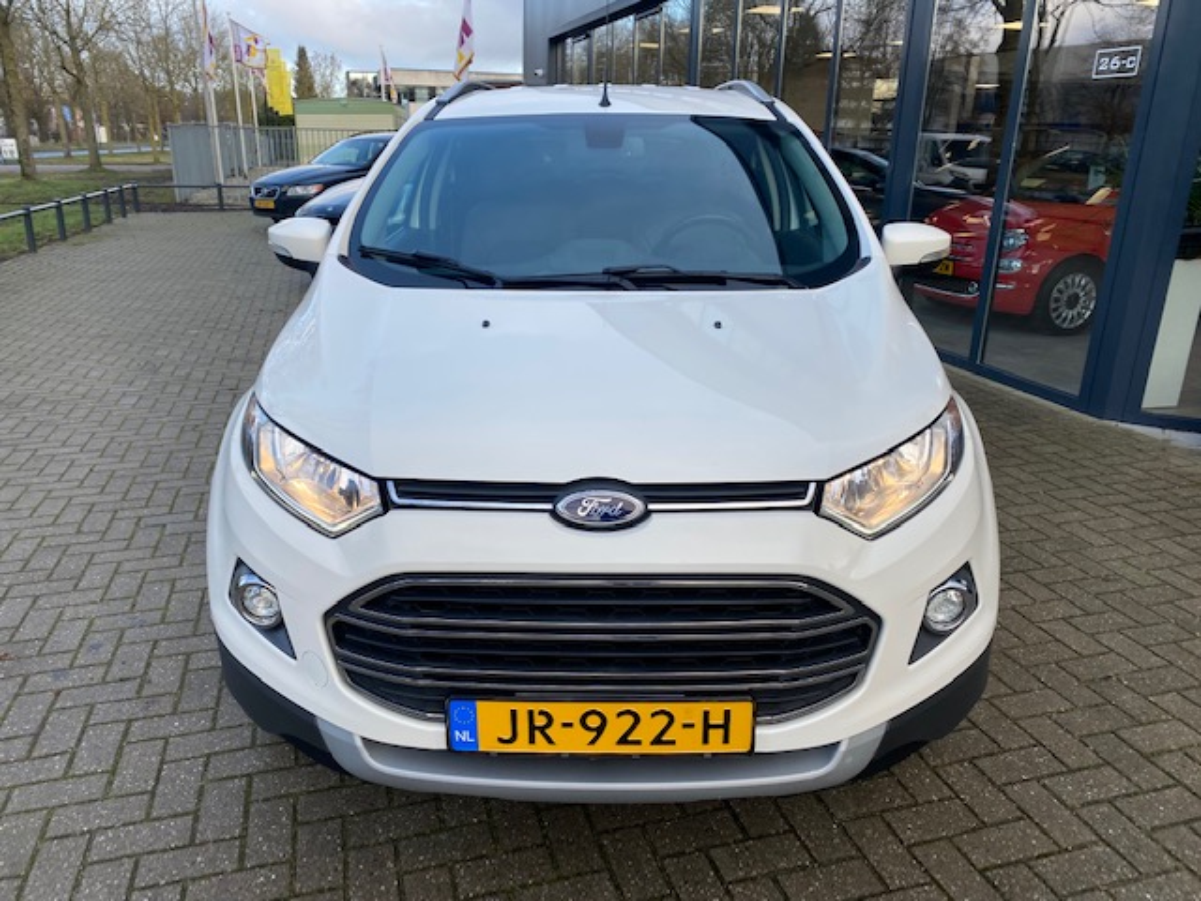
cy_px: 450
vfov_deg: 53.1
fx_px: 902
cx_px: 600
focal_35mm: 26
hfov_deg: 67.3
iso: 32
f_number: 1.8
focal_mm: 4.25
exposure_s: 1/719
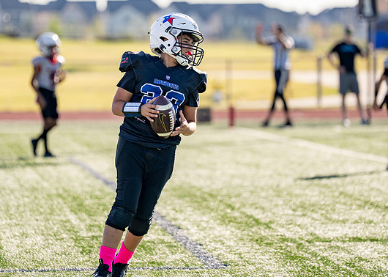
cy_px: 94
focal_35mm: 259
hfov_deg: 7.8
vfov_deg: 5.6
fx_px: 2853
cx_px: 162
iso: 160
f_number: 2.8
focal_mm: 173
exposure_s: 1/2000
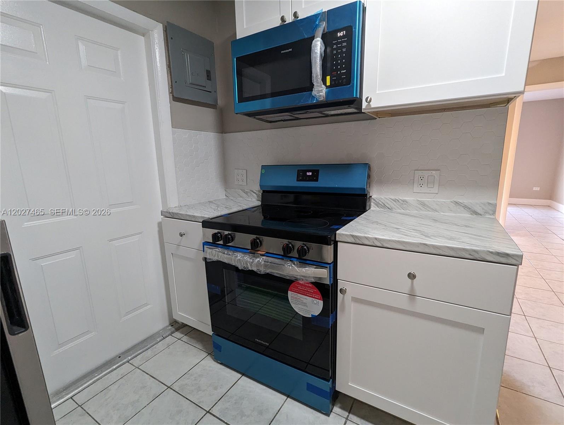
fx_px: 261
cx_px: 282
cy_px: 212
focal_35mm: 16
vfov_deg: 78.2
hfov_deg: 94.4
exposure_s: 1/24
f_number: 2.2
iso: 125
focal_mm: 2.35
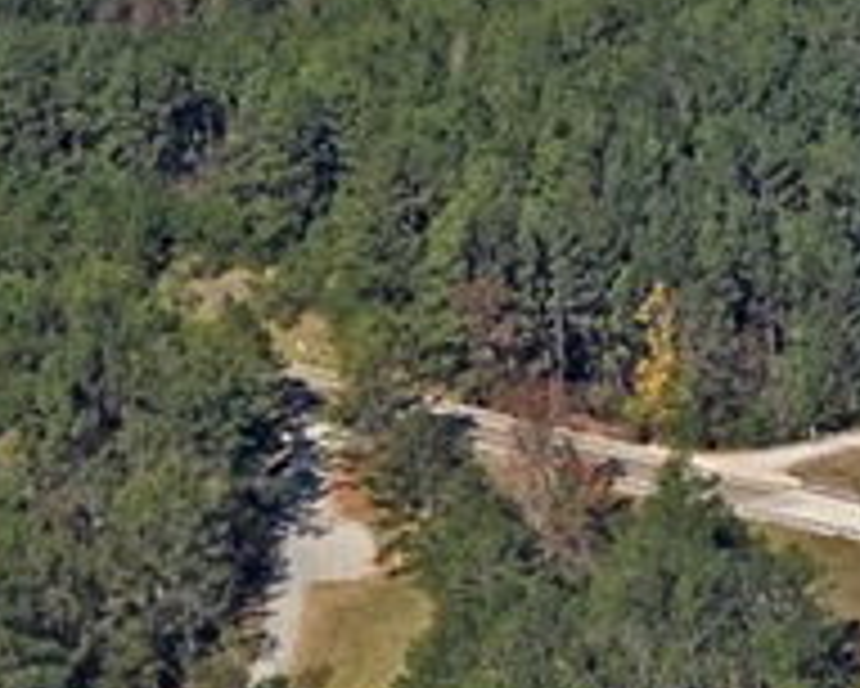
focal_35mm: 369
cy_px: 1048
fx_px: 9397
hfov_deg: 5.1
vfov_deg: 4.2
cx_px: 2103
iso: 400
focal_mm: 52
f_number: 5.6
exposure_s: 1/2000
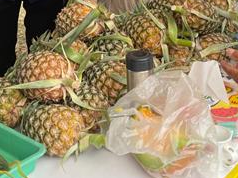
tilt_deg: -8.9
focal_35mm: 70
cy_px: -32
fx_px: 481
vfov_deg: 19.8
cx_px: 111
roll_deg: +2.3
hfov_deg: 27.8
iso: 32
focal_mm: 4.2
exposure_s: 1/530
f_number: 1.6
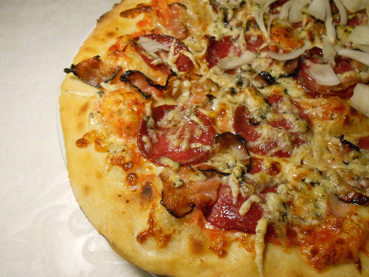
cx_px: 184
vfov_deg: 53.1
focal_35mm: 26
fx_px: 277
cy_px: 138
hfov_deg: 67.3
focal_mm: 4.6
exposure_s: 1/125
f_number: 3.2
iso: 500
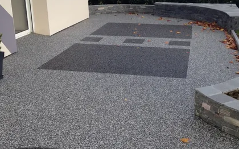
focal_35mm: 50
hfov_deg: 40.3
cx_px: 126
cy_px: 56
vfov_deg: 25.7
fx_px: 326
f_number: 2.4
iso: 50
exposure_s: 1/208
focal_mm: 4.12
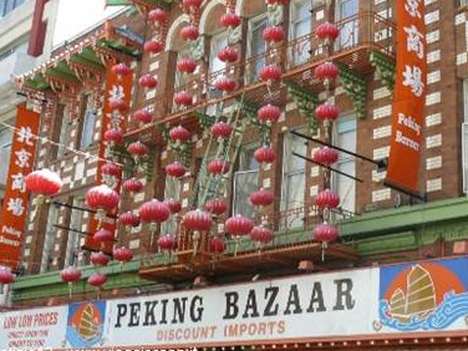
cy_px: 138
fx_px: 811
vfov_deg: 24.4
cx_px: 274
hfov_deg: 32.1
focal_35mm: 60
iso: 100
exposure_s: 1/200
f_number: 4
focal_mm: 7.9
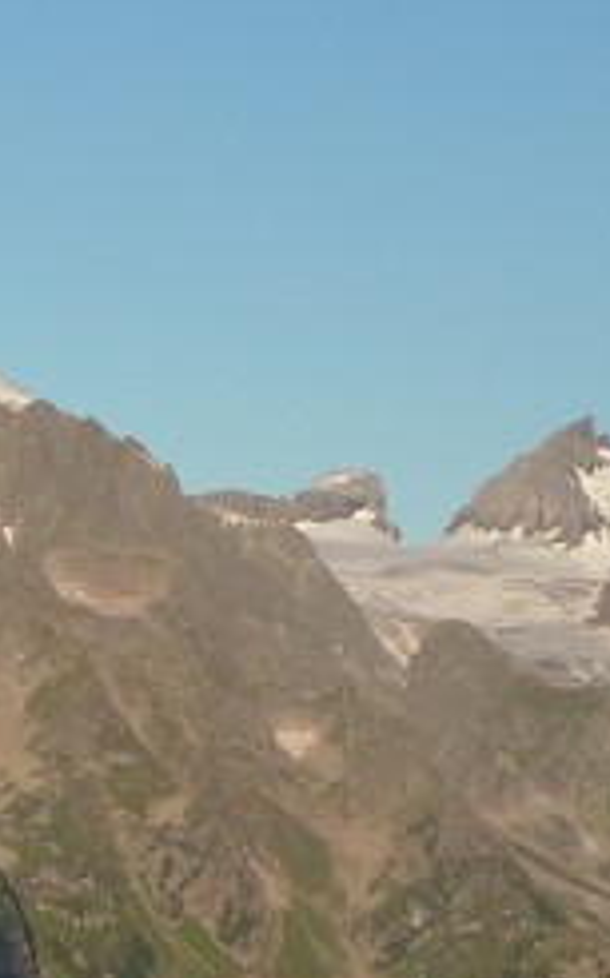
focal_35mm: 213
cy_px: 1293
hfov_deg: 5.7
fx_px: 5669
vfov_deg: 9.7
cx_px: -1220
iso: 125
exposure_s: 1/400
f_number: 4.5
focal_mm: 7.9
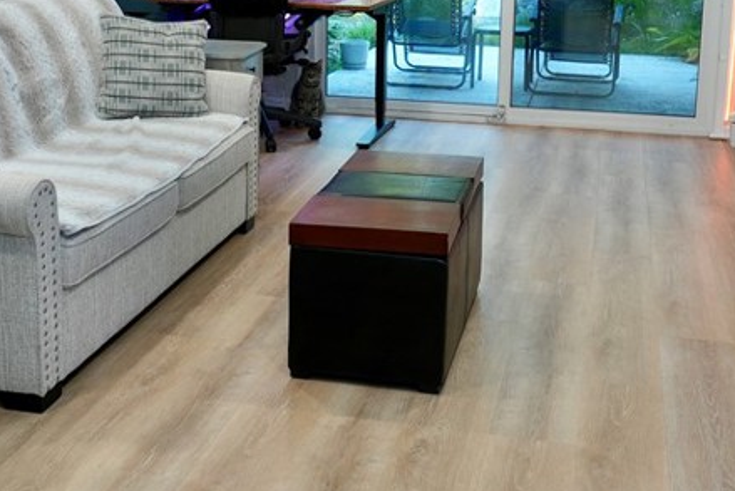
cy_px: 80
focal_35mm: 56
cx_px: 368
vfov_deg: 23.7
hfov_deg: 35.6
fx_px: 1144
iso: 320
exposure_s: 1/60.1
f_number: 2.8
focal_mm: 16
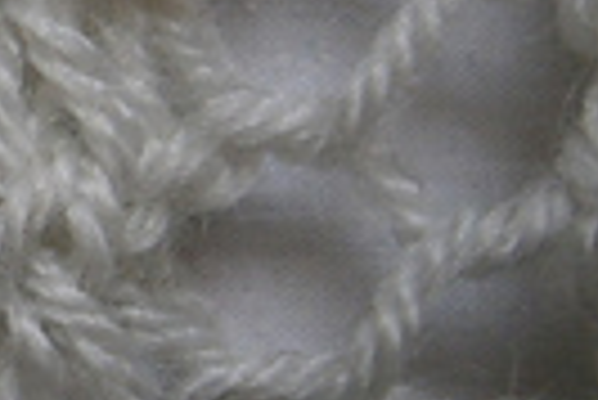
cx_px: -445
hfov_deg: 8.4
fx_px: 3908
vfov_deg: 5.9
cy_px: 171
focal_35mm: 235
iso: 125
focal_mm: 8.3
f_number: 3.4
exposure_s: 1/15
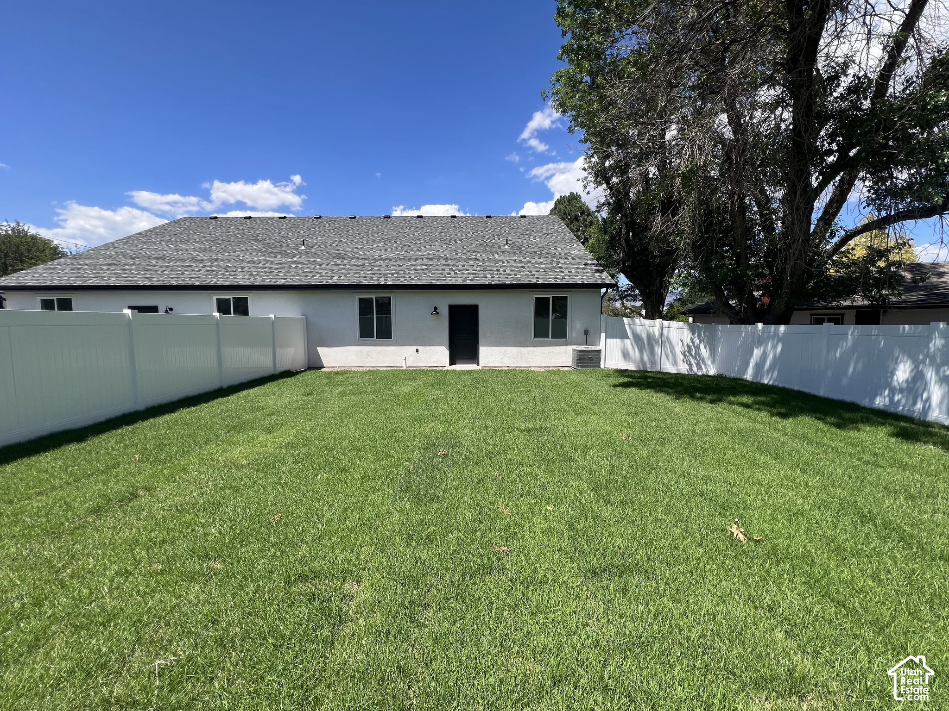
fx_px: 356
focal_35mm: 13
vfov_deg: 89.9
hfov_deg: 106.2
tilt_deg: -5.2
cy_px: 356
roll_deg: -0.2
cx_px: 474
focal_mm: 1.57
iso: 32
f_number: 1.8
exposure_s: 1/1033
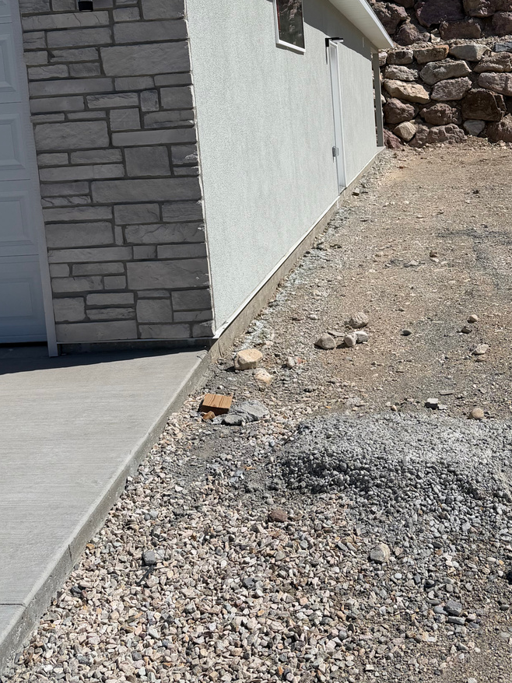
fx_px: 829
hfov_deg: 34.0
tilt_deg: -7.7
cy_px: 213
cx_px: 345
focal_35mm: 42
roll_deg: +4.3
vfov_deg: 44.0
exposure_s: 1/10309
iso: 80
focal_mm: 6.76
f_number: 1.78
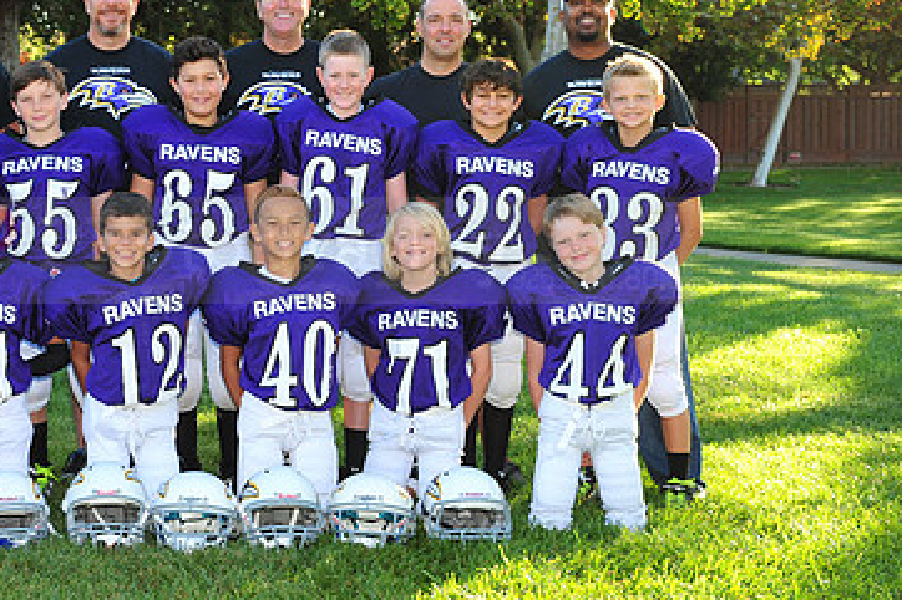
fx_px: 2204
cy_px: 229
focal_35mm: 88
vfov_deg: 15.5
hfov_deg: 22.9
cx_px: 209
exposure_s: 1/60
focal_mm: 55
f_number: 6.3
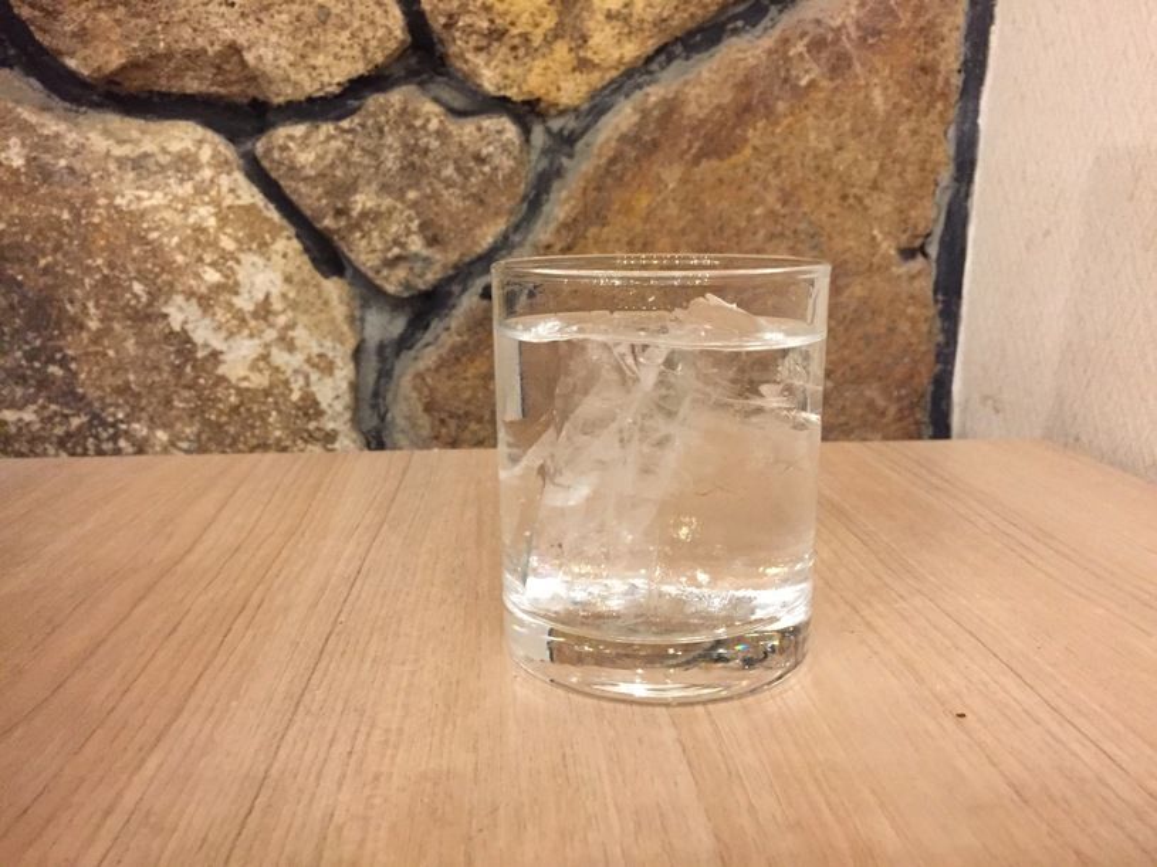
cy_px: 434
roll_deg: -2.0
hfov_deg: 61.7
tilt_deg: -13.6
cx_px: 578
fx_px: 969
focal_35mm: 29
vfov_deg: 48.2
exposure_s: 1/15
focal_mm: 4.15
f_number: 2.2
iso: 320
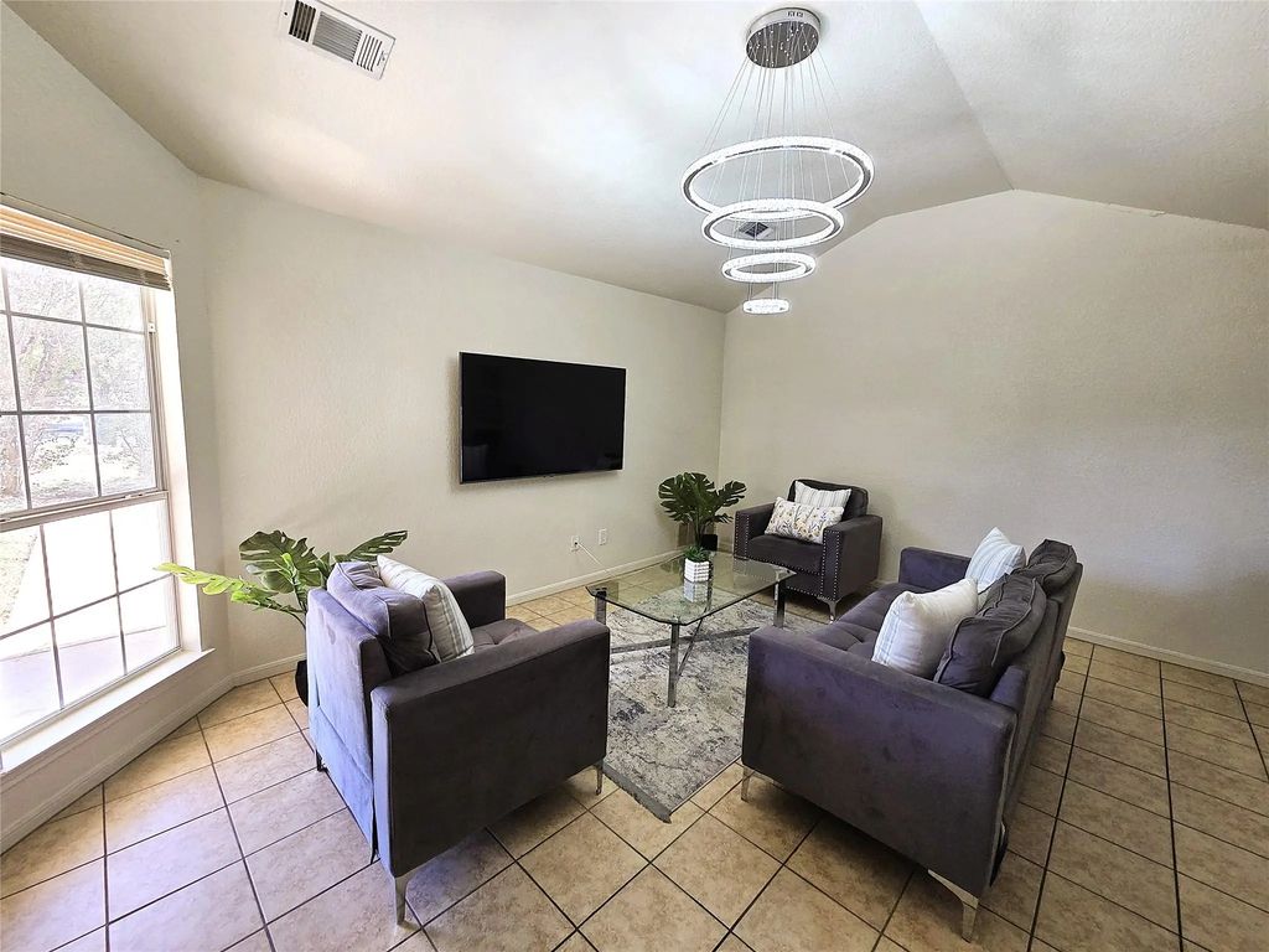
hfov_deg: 106.2
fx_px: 477
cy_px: 476
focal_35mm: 13
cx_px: 634
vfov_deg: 89.9
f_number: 2.2
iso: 100
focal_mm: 2.2
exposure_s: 1/120
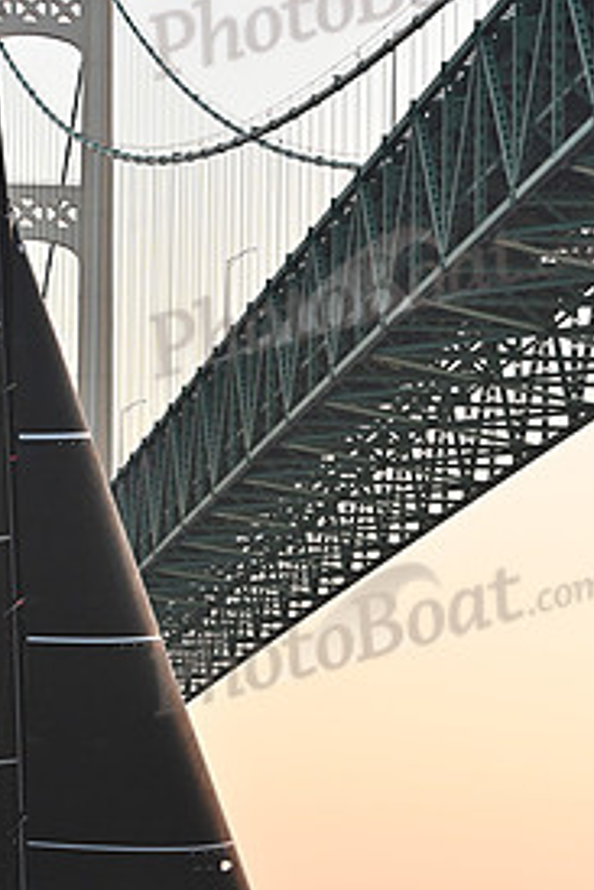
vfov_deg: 10.2
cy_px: 510
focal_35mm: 201
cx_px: -18
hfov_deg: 6.8
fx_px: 4968
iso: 800
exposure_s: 1/400
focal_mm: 95
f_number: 4.5
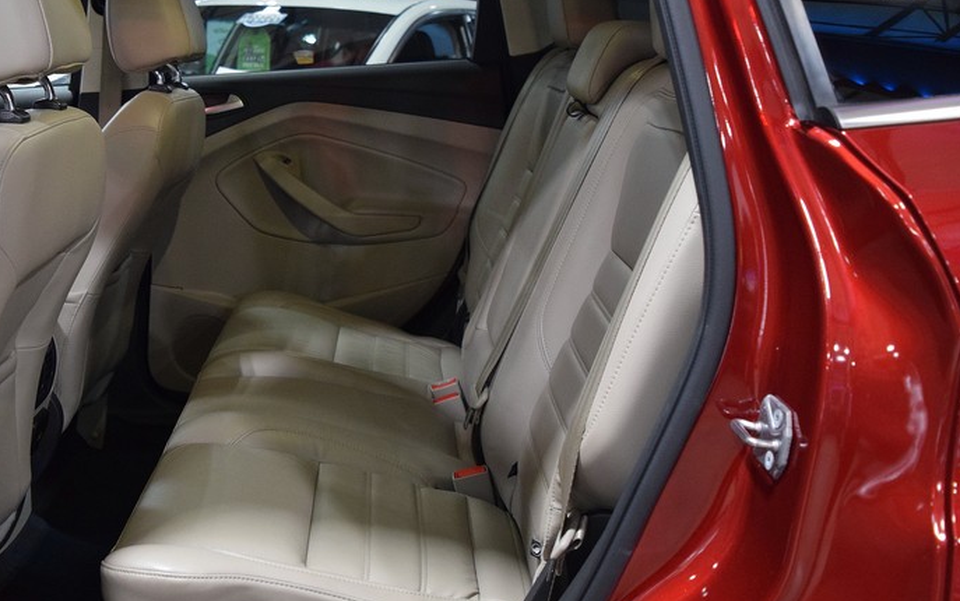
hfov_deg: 47.2
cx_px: 298
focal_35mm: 41
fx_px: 1073
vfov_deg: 31.3
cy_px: 268
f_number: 3.5
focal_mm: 18
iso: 2000
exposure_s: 1/60
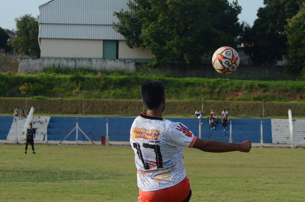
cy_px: 101
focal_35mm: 105
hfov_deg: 19.5
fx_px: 888
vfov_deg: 13.0
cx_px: 152
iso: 1600
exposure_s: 1/3200
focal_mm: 70
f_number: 7.1
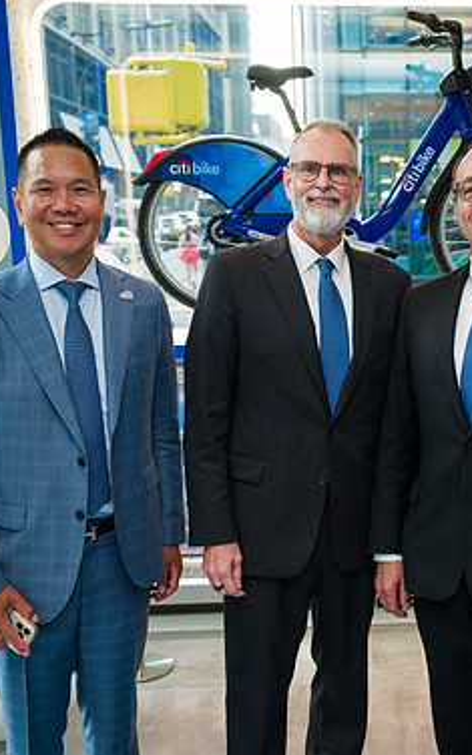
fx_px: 988
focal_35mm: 48
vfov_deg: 41.8
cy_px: 371
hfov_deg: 25.7
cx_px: 456
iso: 400
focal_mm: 30
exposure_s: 1/200
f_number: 3.5
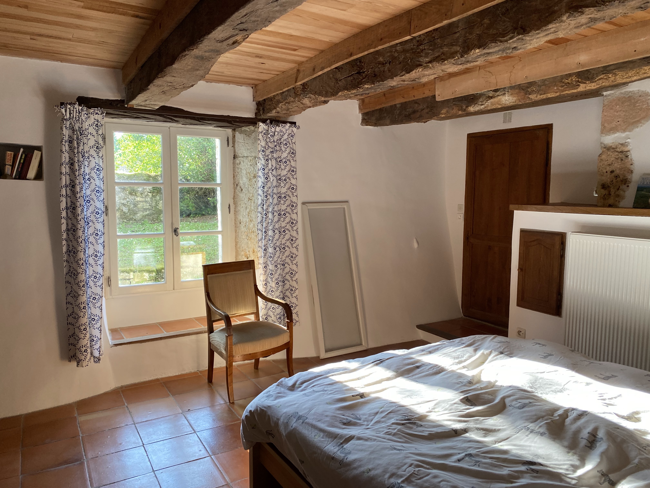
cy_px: 244
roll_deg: -0.1
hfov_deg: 67.3
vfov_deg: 53.1
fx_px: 488
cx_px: 325
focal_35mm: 26
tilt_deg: -5.8
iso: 125
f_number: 1.8
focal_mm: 4.25
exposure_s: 1/102
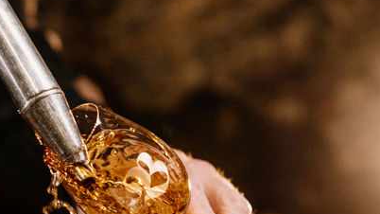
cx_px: 62
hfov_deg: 23.0
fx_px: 917
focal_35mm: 91
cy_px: 116
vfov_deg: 13.3
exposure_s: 1/500
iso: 1000
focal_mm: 28
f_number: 2
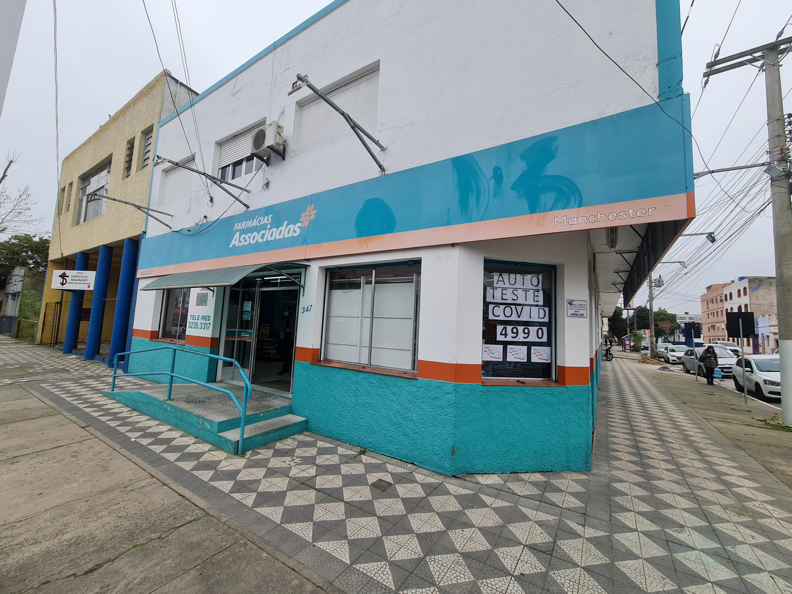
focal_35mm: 13
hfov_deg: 106.2
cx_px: 396
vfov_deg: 89.9
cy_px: 297
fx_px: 297
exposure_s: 1/692
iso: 64
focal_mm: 2.2
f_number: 2.2
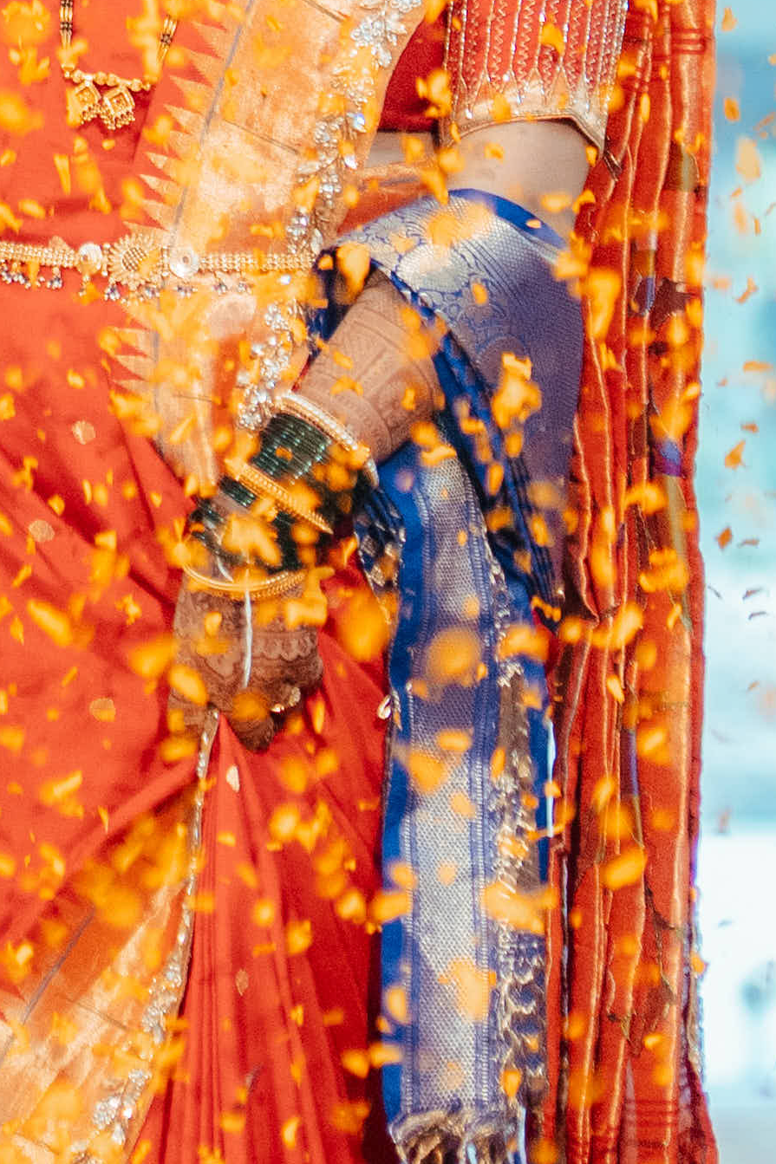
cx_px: -482
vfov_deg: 7.8
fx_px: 8441
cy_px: -166
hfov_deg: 5.2
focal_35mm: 261
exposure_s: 1/640
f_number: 1.4
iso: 800
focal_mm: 50
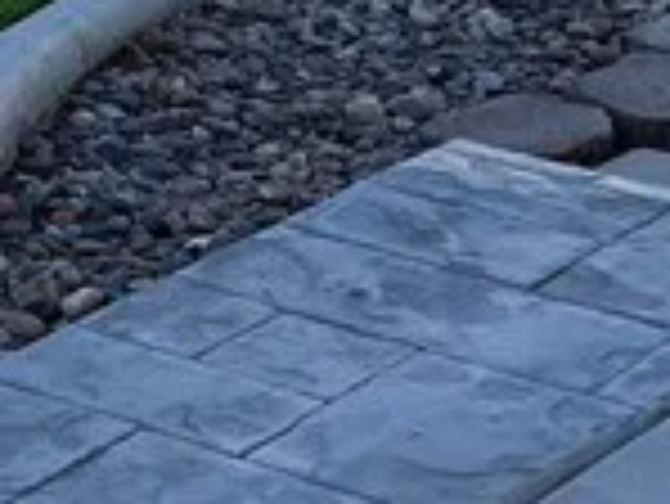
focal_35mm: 179
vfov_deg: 8.0
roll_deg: -1.6
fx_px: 3467
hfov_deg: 10.9
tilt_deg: -11.0
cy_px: -378
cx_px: -108
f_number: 1.6
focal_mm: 5.1
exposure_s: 1/2632
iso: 50
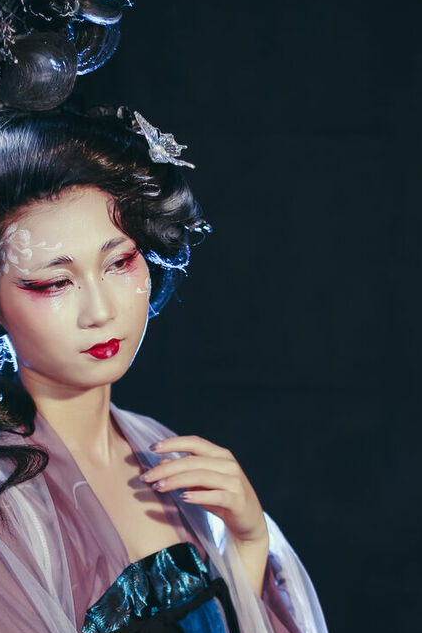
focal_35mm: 122
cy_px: 632
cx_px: 94
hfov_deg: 11.2
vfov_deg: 16.4
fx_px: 2145
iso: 320
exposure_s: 1/100
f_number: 2
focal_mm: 50
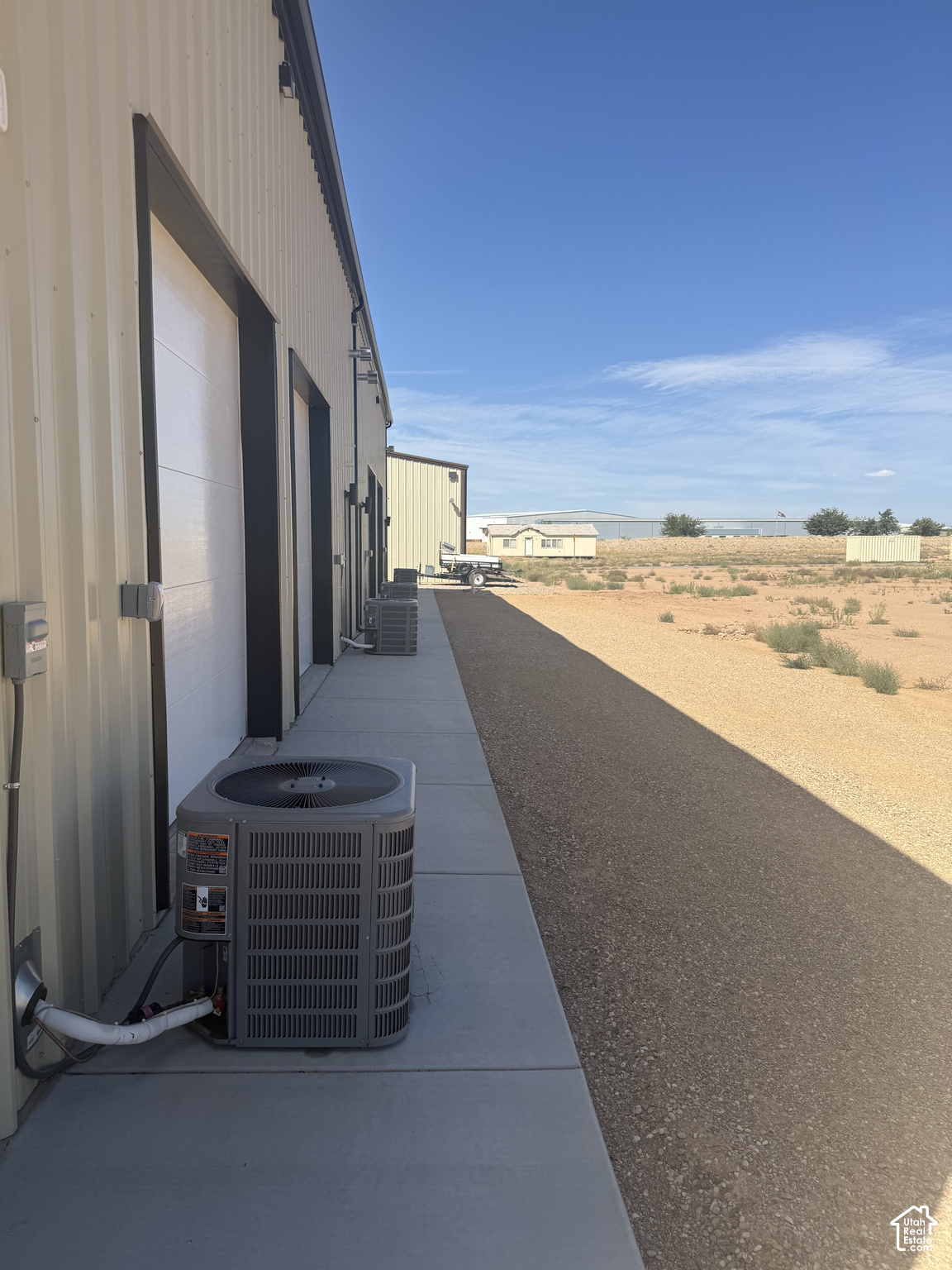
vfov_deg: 71.6
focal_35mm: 24
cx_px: 476
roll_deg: -0.9
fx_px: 880
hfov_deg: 56.8
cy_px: 635
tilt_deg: -5.6
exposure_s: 1/4673
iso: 80
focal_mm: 6.76
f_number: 1.78
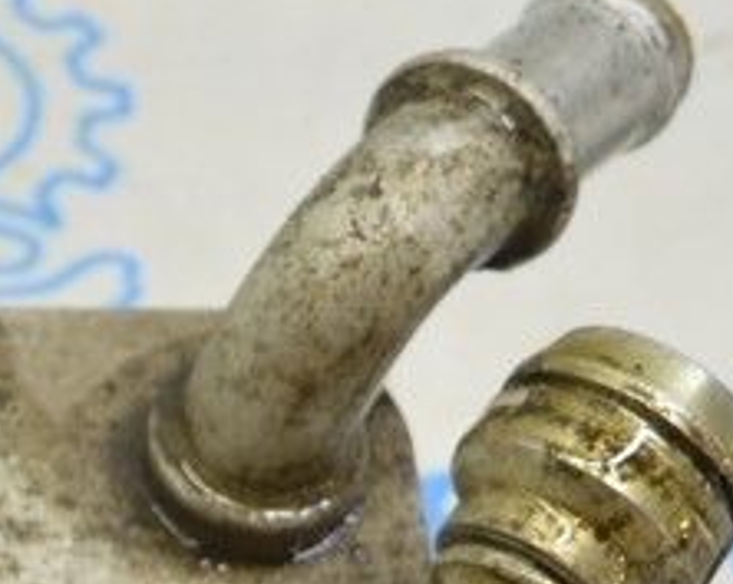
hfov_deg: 8.3
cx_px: -693
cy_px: 896
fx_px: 4788
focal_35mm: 221
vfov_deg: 6.9
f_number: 5.6
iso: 400
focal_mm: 34
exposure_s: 1/20
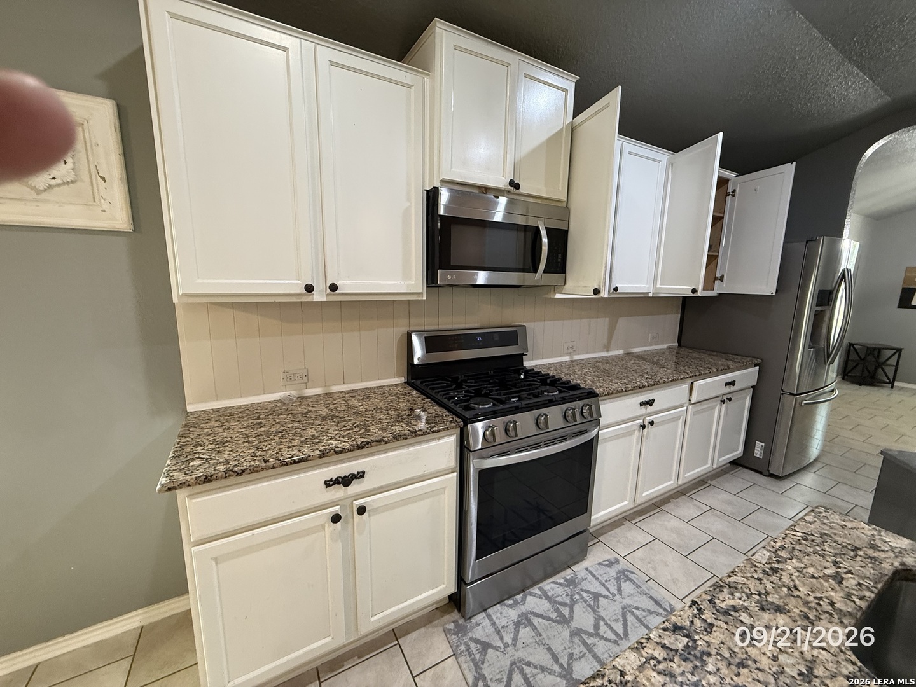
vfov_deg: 85.7
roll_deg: -1.1
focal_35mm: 14
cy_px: 344
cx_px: 458
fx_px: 370
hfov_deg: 102.1
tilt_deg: -8.6
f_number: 2.2
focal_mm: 2.22
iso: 400
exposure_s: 1/60
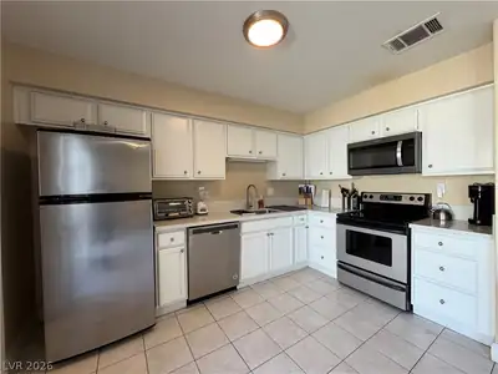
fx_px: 201
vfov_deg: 85.7
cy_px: 187
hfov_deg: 102.1
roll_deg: +1.2
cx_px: 249
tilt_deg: -0.6
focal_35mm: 14
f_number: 2.2
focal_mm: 2.22
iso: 160
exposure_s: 1/120
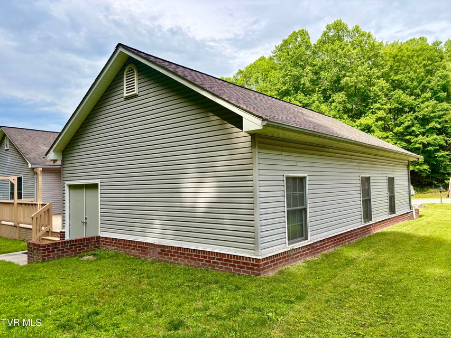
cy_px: 169
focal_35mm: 26
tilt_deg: +2.5
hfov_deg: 67.3
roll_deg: +0.9
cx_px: 226
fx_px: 339
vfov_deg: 53.1
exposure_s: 1/1484
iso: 64
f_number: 1.6
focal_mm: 5.96
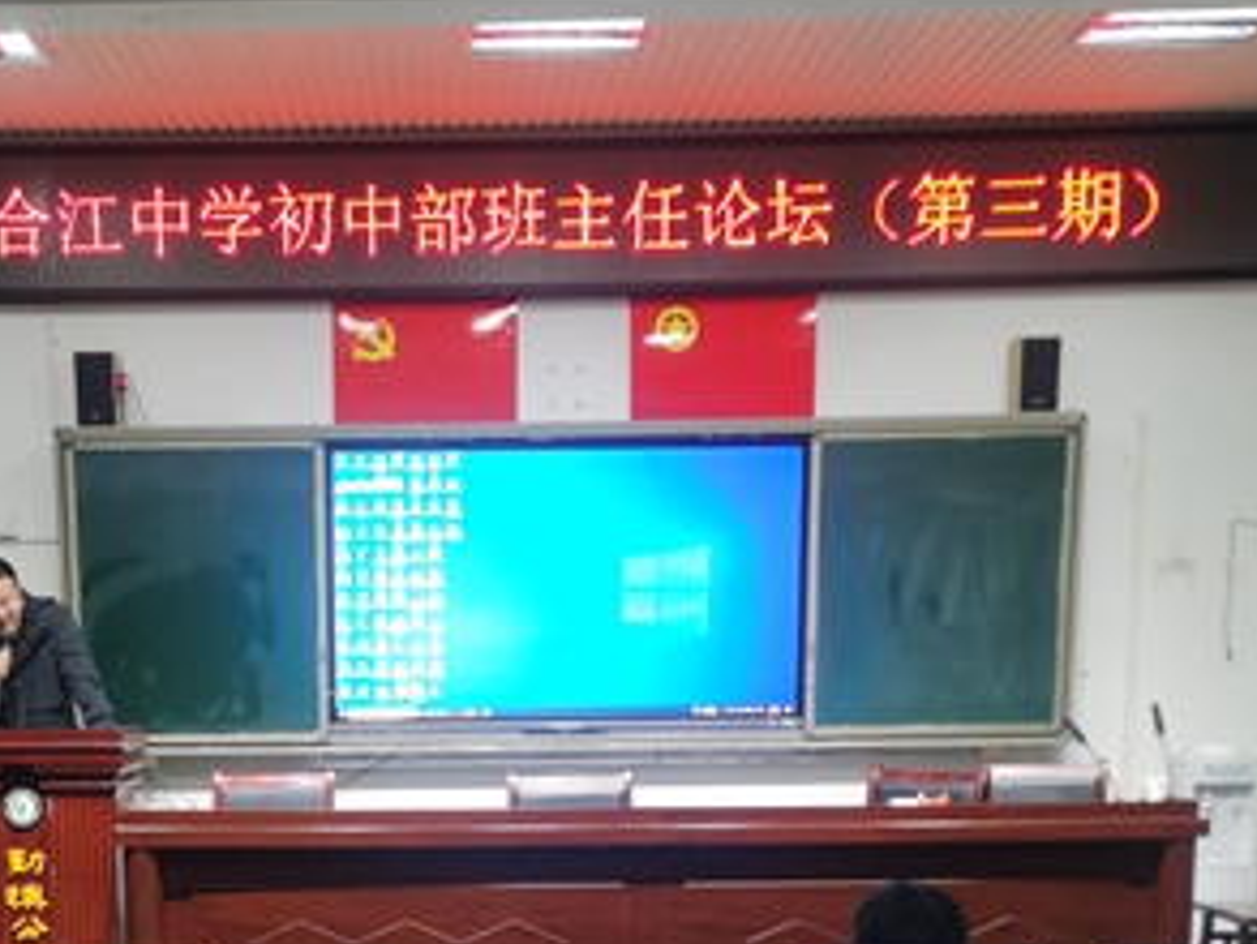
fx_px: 2143
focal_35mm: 59
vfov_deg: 23.5
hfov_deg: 32.4
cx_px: 403
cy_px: 1004
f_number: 1.8
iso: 250
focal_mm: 5.58
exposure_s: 1/50
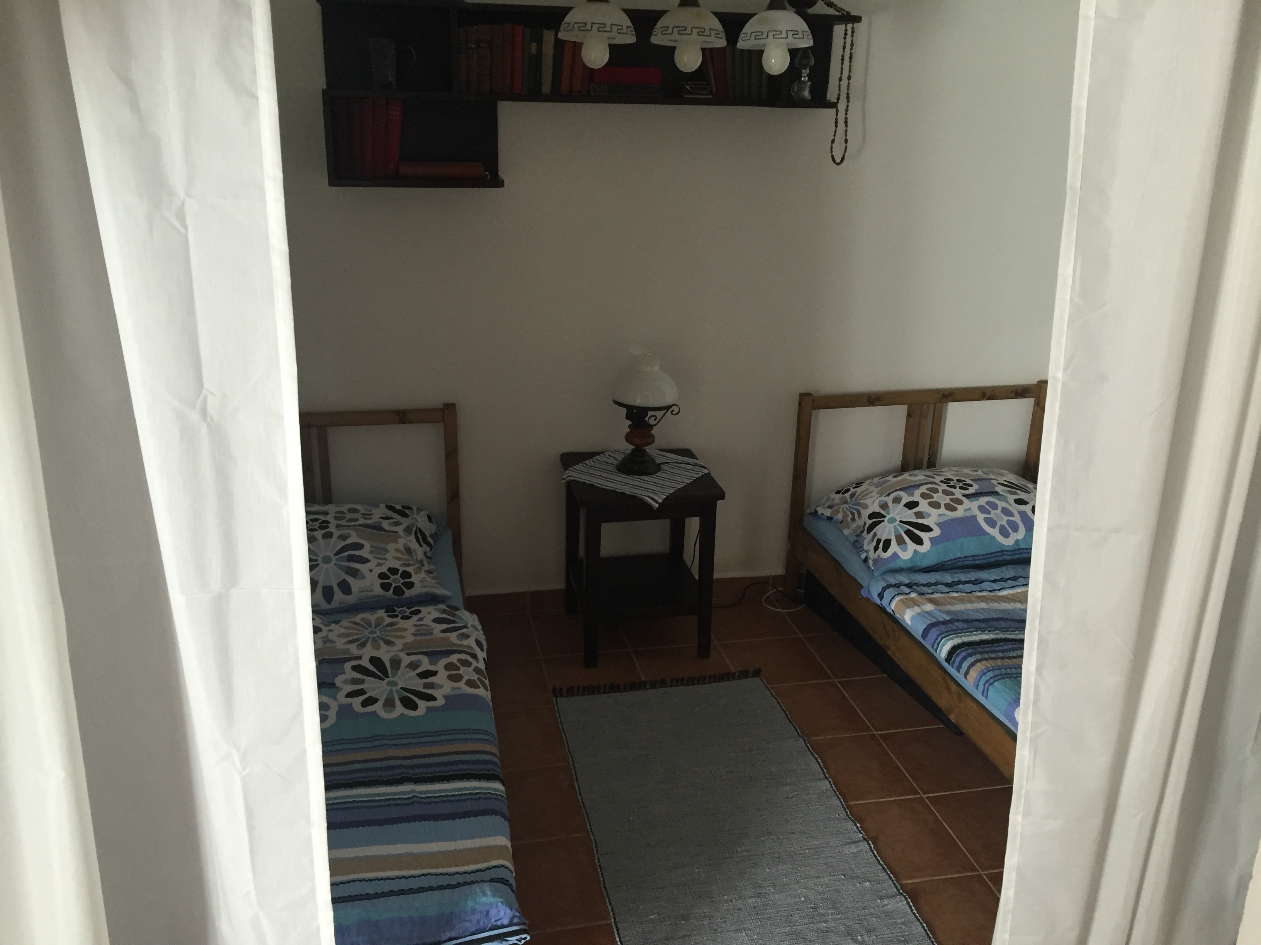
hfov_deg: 61.7
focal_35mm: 29
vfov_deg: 48.2
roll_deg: -1.0
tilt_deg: -19.2
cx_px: 630
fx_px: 1056
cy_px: 472
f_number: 2.2
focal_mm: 4.15
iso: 160
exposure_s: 1/33
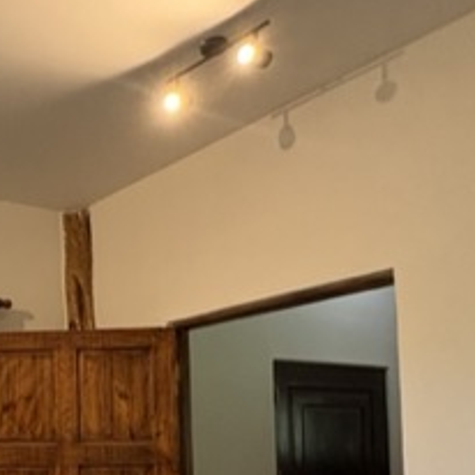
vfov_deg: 33.5
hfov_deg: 29.8
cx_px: -108
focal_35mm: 48
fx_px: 745
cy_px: 424
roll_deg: +1.5
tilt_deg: +3.4
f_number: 2.2
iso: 200
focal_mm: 2.22
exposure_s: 1/69
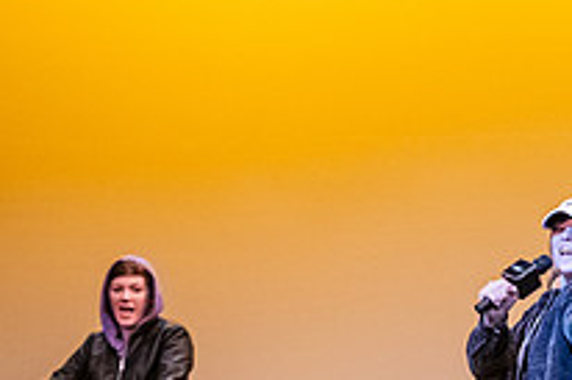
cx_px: 672
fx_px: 5017
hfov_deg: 6.5
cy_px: 406
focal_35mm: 316
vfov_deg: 4.3
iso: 4000
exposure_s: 1/250
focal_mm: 112
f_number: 3.2
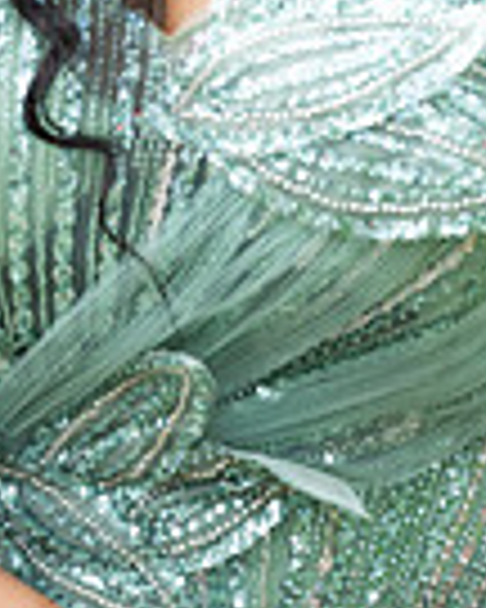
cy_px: -315
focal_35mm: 219
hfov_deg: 7.1
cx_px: 216
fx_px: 3938
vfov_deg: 8.6
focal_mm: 70
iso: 100
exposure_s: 1/320
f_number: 2.8
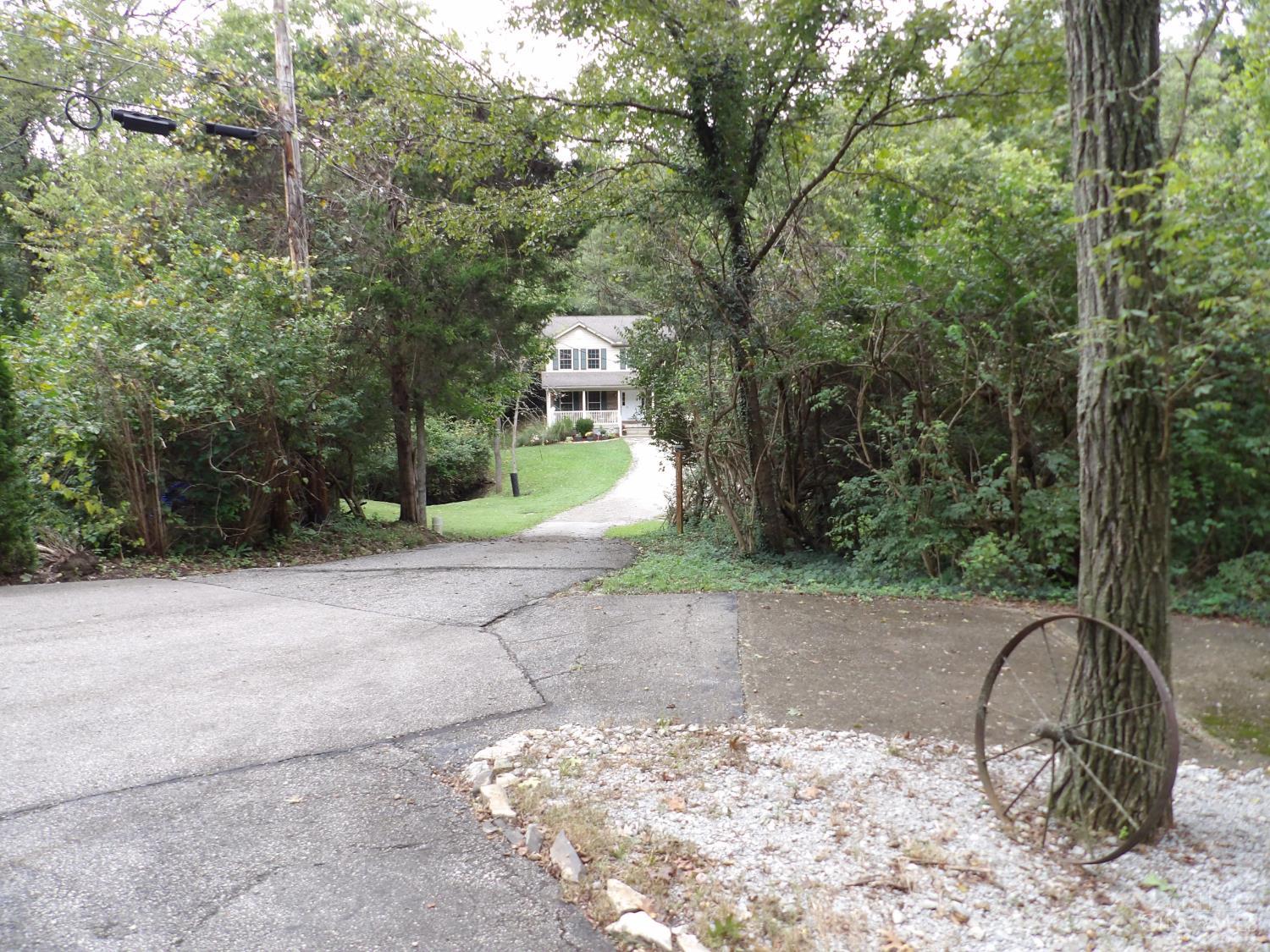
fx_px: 881
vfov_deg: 56.8
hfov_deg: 71.6
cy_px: 476
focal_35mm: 24
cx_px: 635
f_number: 3.2
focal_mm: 4.3
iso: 100
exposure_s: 1/37
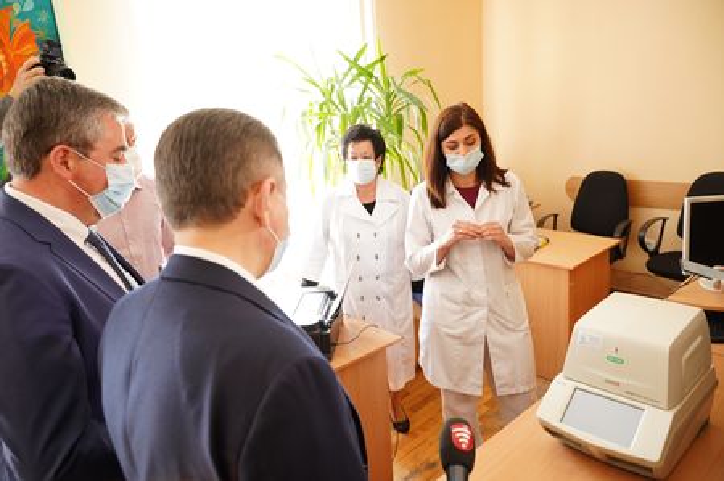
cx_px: 362
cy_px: 240
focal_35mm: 28
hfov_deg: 65.5
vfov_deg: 46.3
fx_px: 562
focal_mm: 28
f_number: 4.5
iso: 1600
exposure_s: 1/100
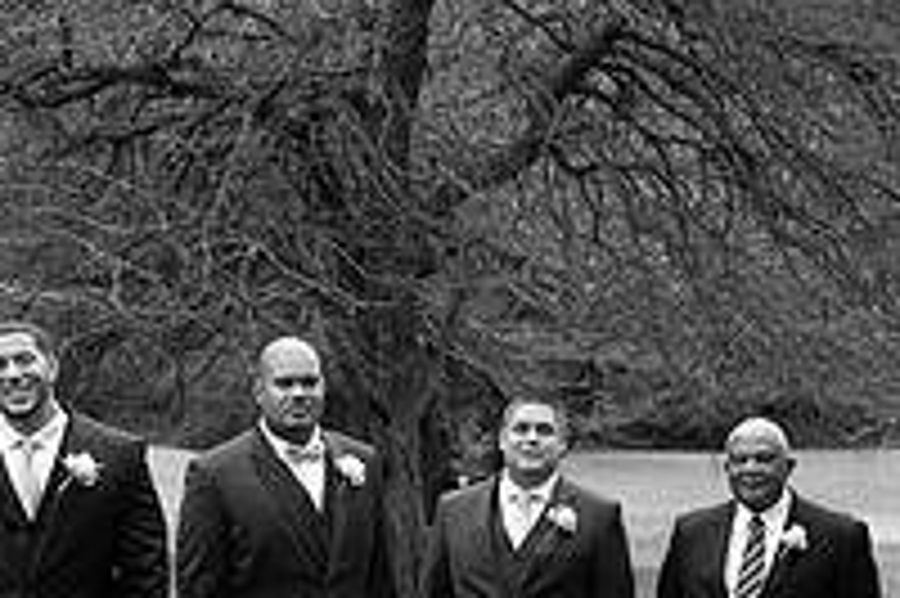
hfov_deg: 14.0
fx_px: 3622
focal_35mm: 145
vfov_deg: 9.4
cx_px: 50
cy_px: 641
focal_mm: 50
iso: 100
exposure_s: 1/200
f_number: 3.2
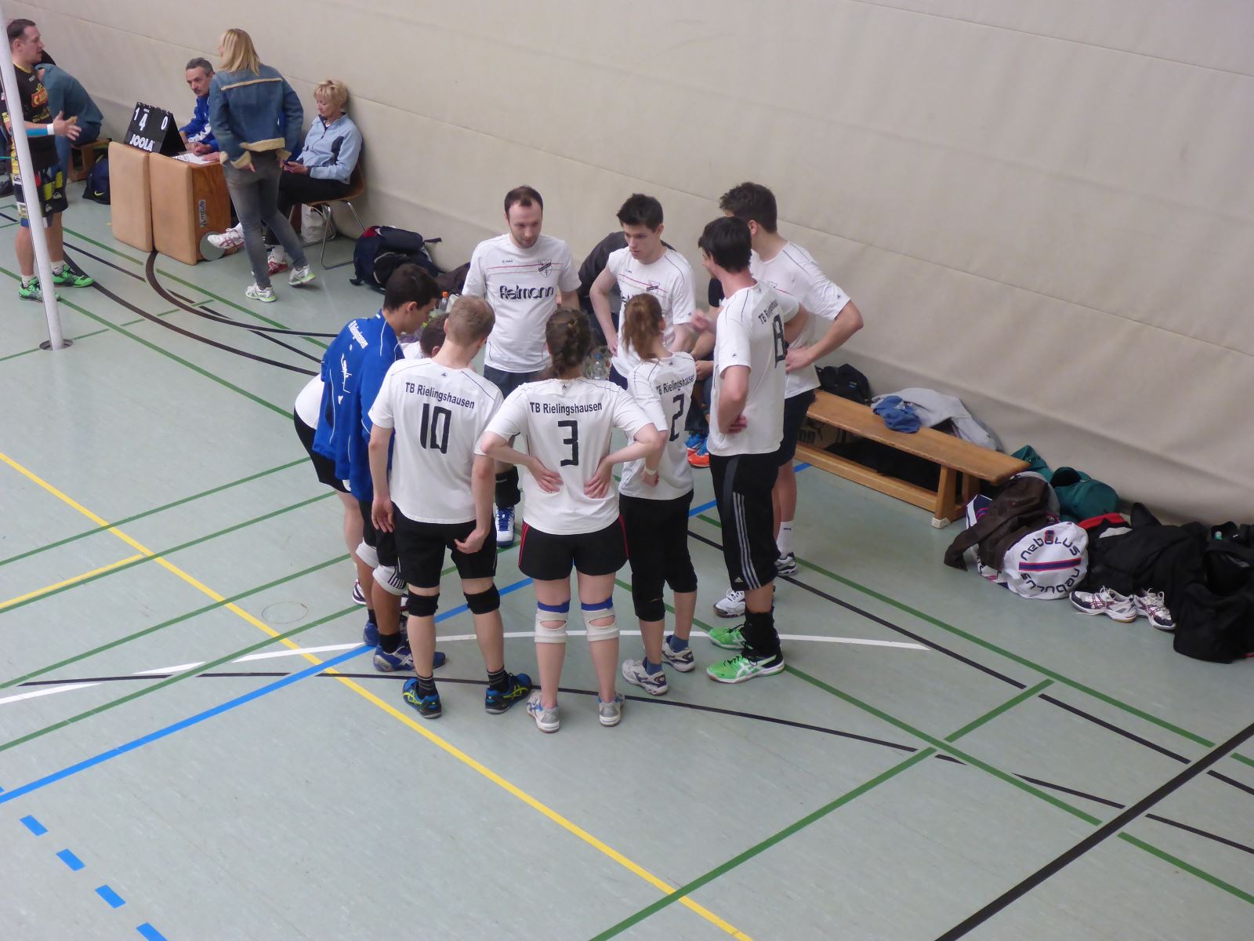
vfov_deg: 26.6
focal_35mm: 55
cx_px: 627
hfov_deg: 34.9
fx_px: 1992
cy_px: 470
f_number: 4.9
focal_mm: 9.8
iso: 400
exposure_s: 1/30
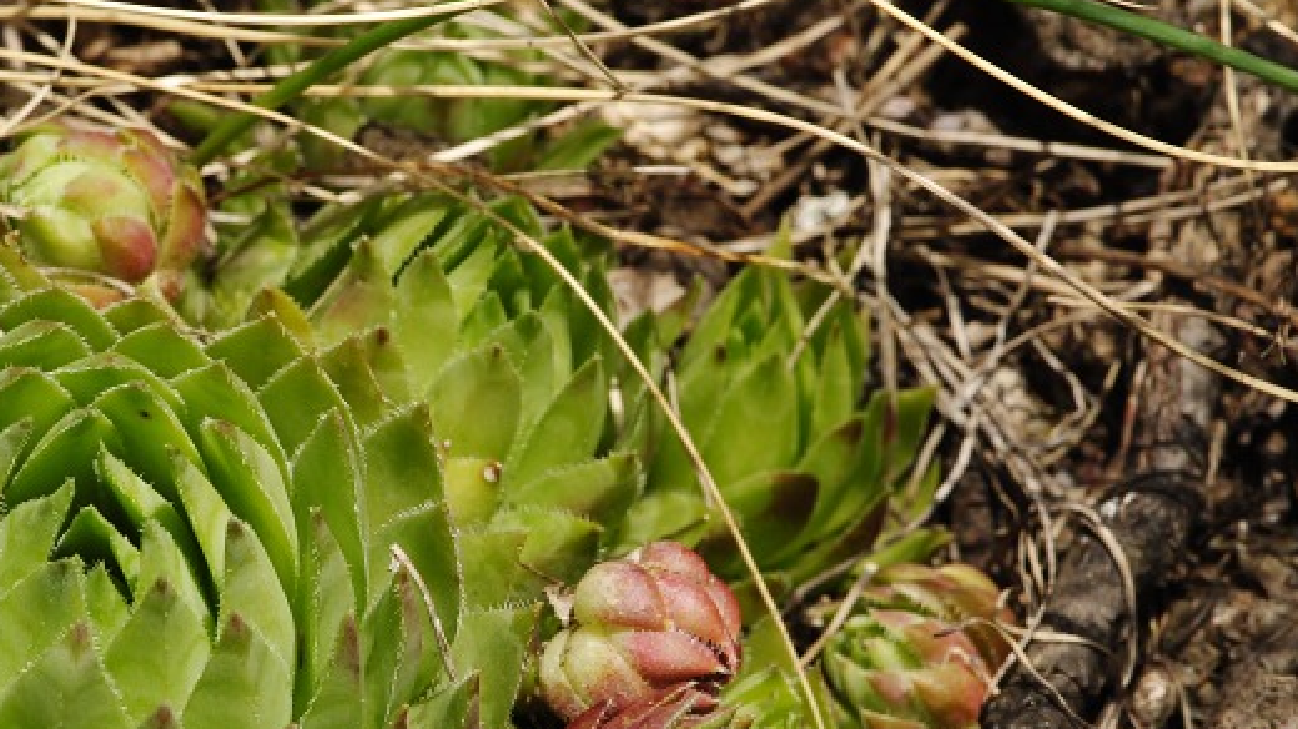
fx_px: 7081
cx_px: 544
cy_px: 432
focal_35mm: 206
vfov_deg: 5.9
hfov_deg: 10.5
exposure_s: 1/125
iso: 100
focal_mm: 85
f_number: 11
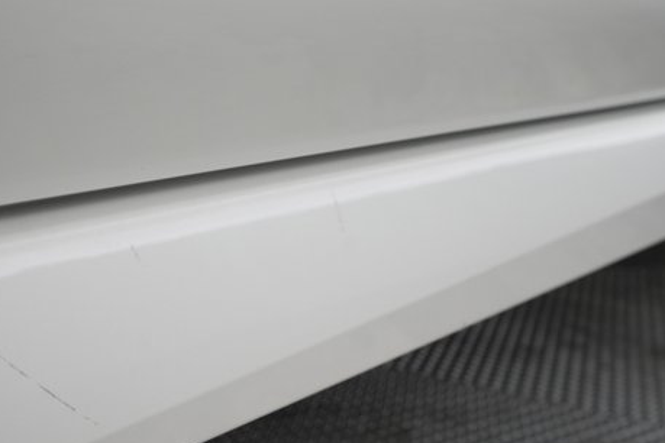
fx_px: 720
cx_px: 222
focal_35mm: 39
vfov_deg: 34.1
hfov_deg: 48.7
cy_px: 261
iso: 2500
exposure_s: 1/100
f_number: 5.6
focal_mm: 28
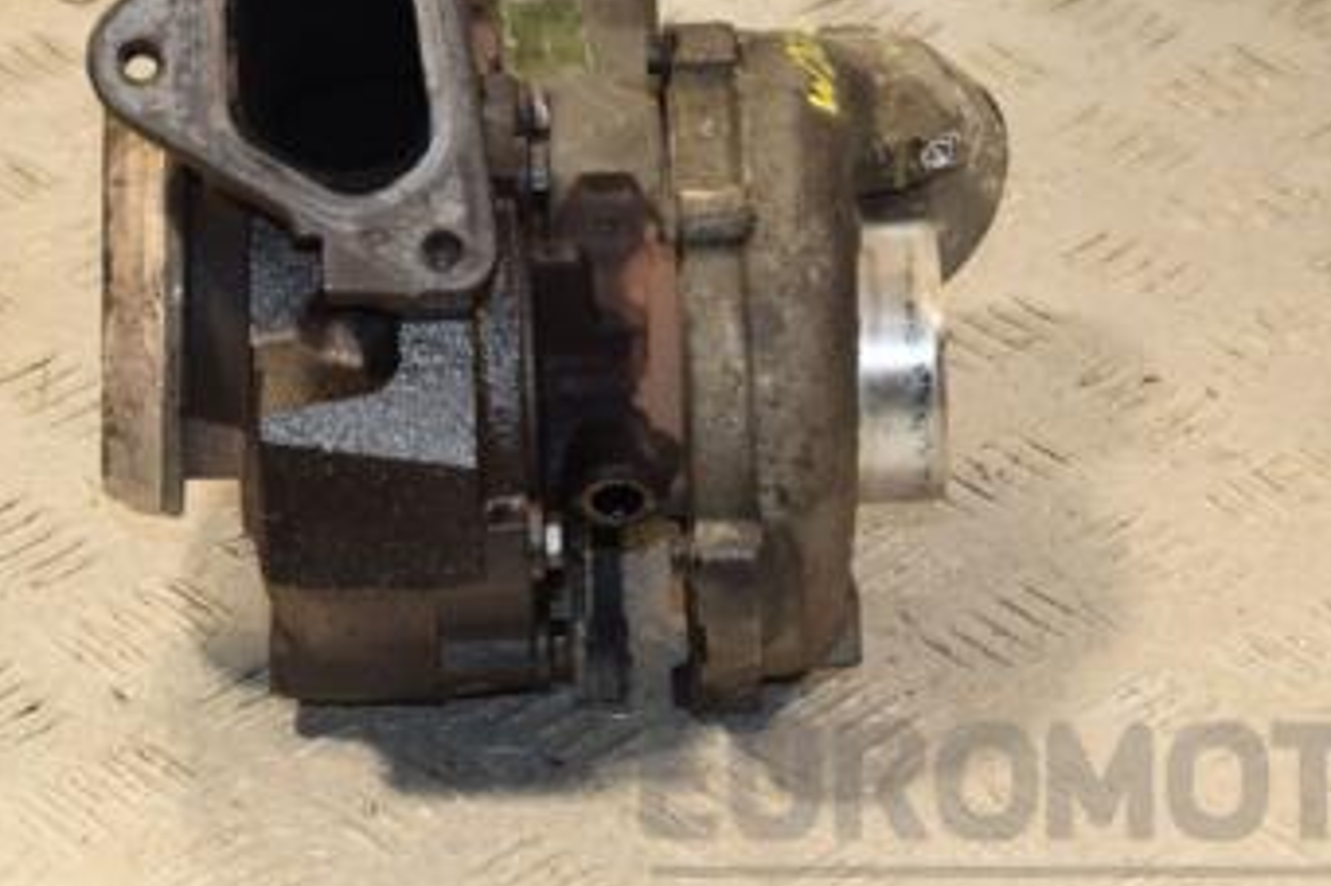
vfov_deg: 10.4
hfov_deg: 15.5
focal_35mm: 132
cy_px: 262
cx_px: 566
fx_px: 4878
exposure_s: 1/200
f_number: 6.3
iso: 800
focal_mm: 50
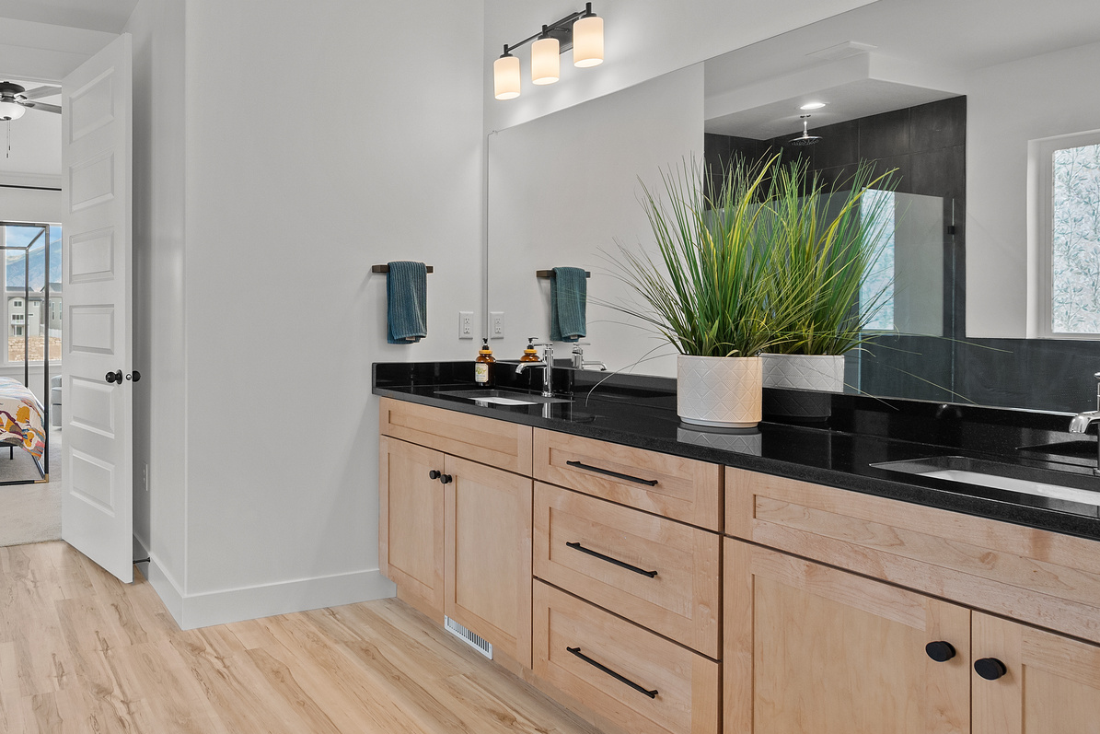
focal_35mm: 24
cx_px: 250
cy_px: 305
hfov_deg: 68.1
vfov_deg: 52.9
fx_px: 733
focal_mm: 14
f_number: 8
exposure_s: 1/5
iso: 500
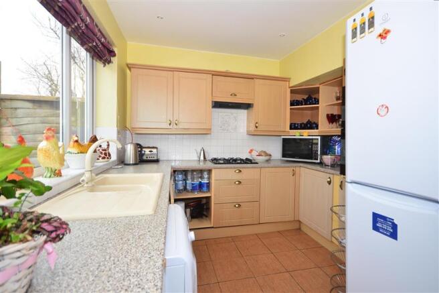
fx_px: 210
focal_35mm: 17
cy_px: 146
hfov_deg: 92.5
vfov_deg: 69.6
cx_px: 220
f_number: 5.6
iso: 400
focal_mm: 11.5
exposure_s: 1/100
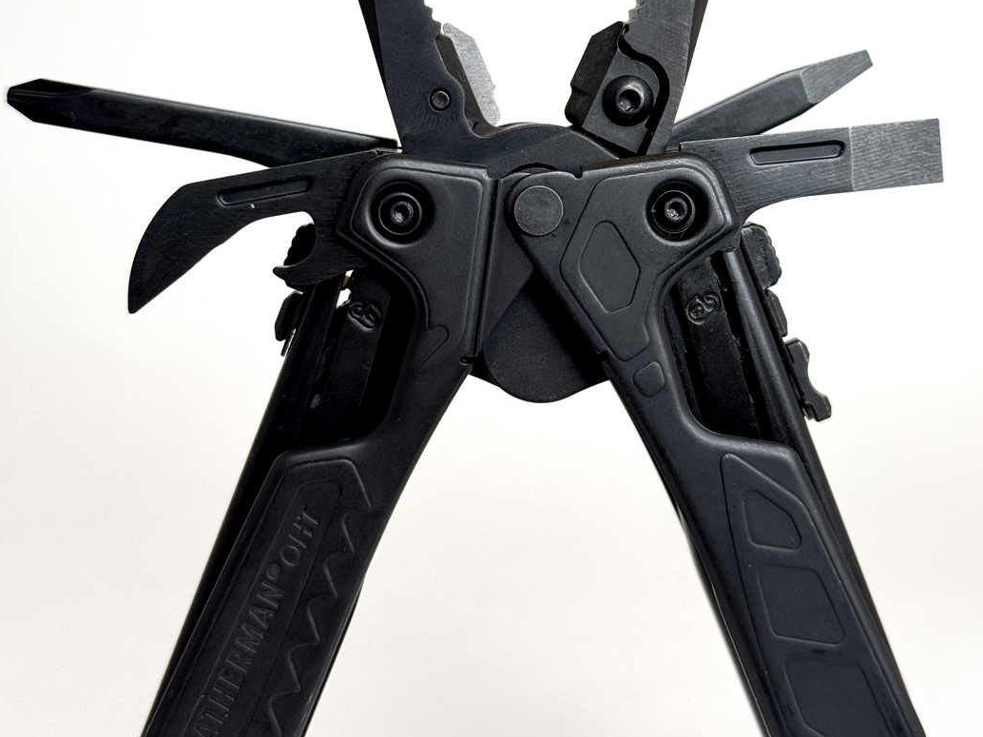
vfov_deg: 22.4
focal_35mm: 65
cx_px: 494
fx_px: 1845
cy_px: 190
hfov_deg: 29.8
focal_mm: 6.76
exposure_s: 1/338
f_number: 1.78
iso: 64
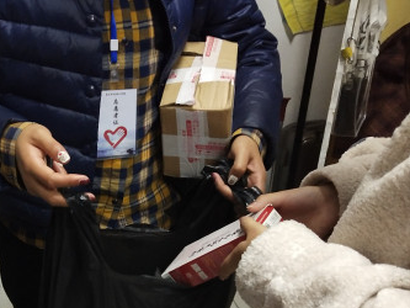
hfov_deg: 35.1
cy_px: 248
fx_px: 640
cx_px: 131
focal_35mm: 54
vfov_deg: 26.5
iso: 717
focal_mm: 3.95
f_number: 1.8
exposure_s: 1/33.3
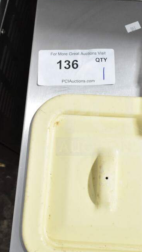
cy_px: 125
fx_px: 328
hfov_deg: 24.3
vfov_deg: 42.1
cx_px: 99
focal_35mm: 49
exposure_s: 1/125
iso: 1600
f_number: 5.6
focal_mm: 22
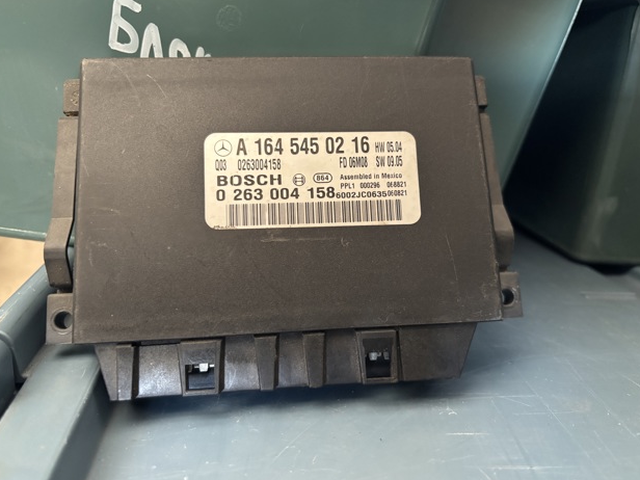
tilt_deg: -19.7
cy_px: 240
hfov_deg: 65.3
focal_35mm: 27
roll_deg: -8.1
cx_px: 321
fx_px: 499
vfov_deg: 51.4
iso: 500
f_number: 1.6
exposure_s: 1/44
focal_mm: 5.96
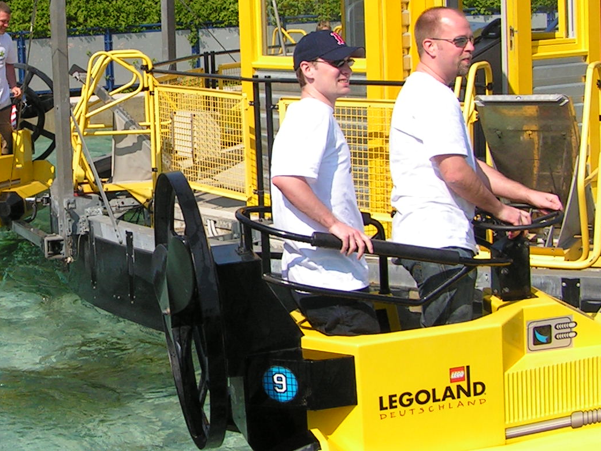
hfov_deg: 23.1
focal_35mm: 83
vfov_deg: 17.6
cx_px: 91
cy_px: 88
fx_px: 1441
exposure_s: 1/1000
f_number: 3.5
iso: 50
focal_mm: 6.3
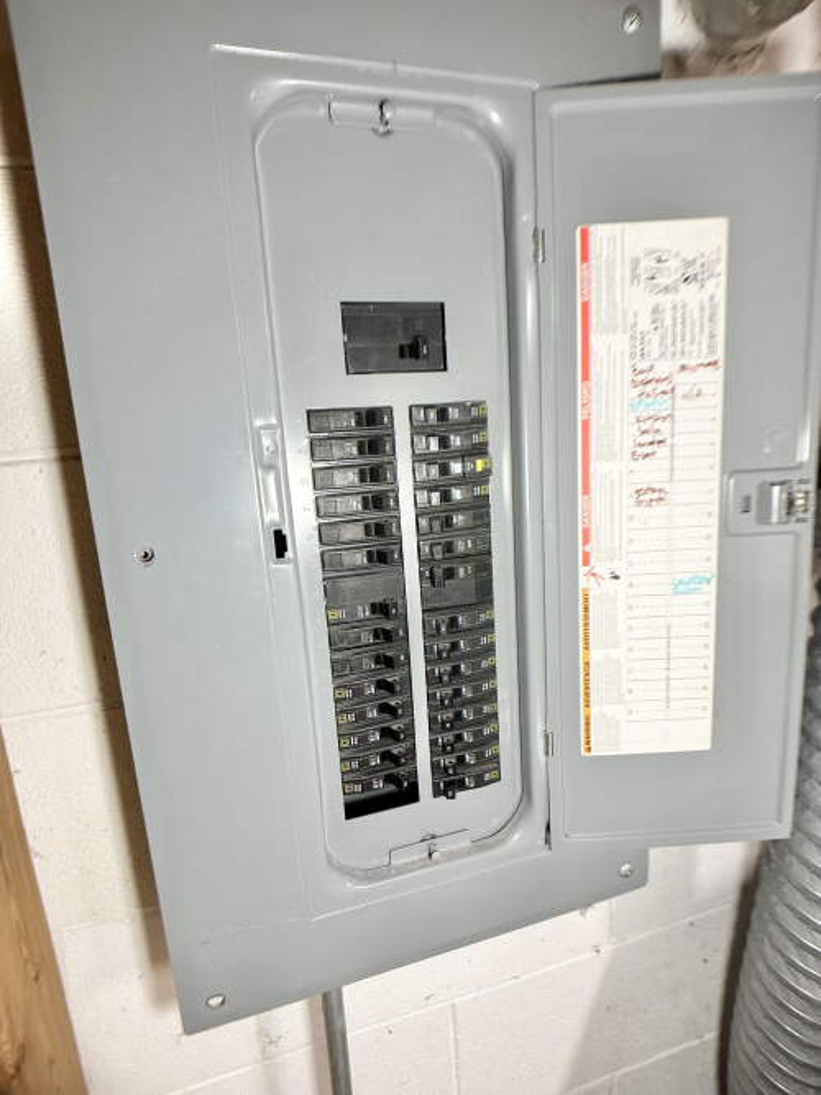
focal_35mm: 24
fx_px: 759
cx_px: 410
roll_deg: +3.0
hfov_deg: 56.8
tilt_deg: -10.5
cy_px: 548
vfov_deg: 71.6
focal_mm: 6.86
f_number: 1.78
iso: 200
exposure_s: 1/120
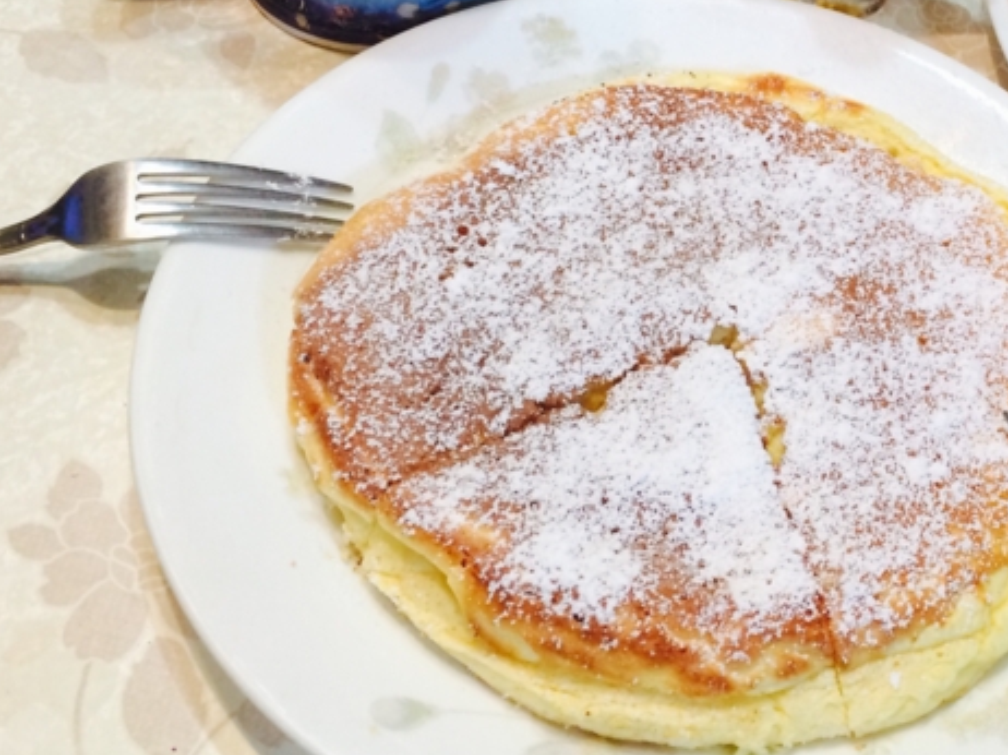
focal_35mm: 52
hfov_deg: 35.4
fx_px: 1513
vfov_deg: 27.4
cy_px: 131
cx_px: 838
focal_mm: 4.12
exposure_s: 1/33
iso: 125
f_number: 2.2
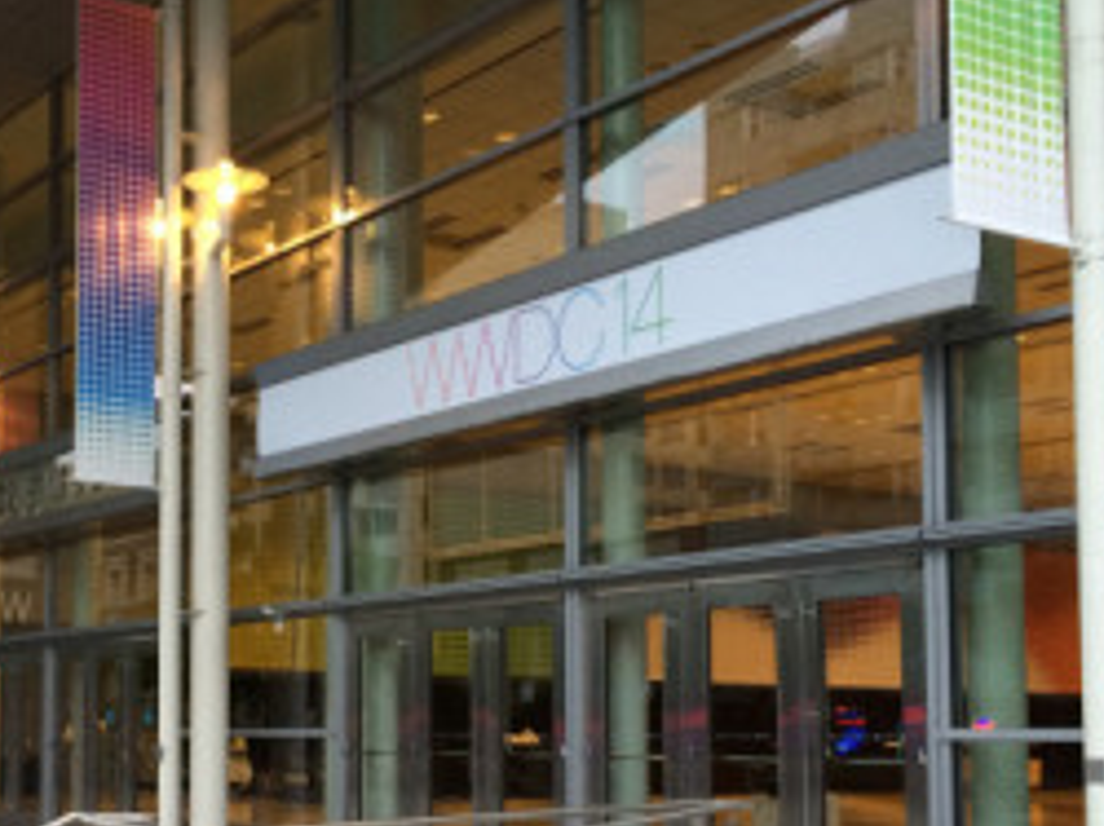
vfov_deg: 26.6
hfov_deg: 34.7
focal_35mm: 54
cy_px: 629
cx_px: 261
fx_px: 1721
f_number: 2.2
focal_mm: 4.12
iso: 50
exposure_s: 1/30
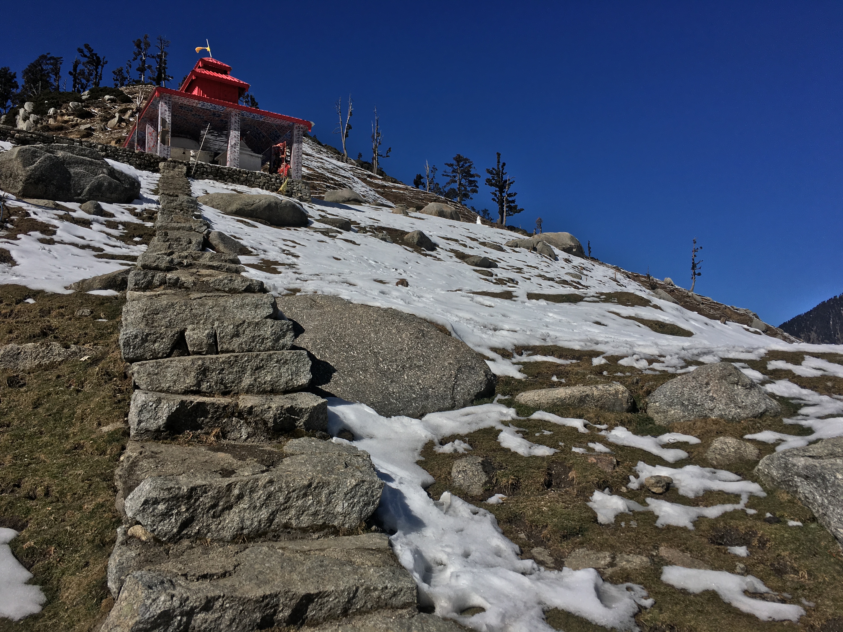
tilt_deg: +8.4
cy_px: 316
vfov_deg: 48.2
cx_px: 422
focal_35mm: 29
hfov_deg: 61.7
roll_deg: -0.1
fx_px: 706
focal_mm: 4.15
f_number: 2.2
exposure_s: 1/5495
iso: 25
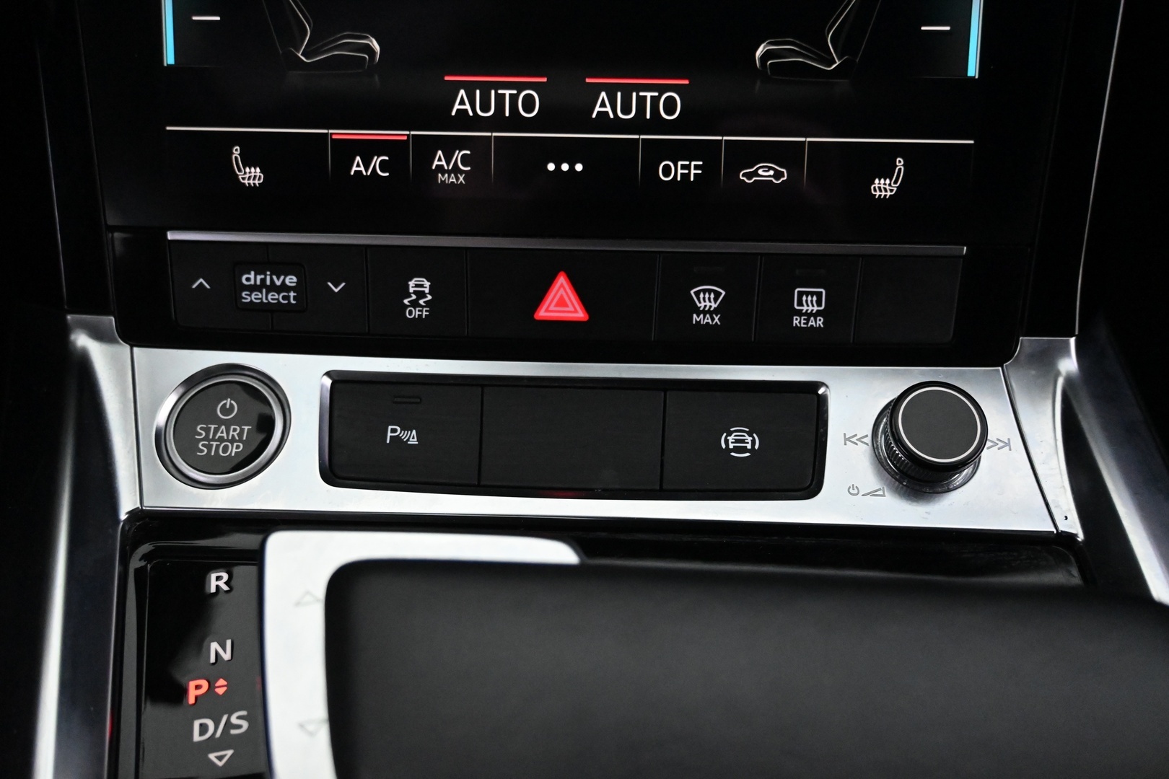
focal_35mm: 32
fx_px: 1047
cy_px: 390
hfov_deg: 58.3
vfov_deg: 40.8
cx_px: 584
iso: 6400
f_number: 4
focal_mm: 21.5
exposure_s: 1/60
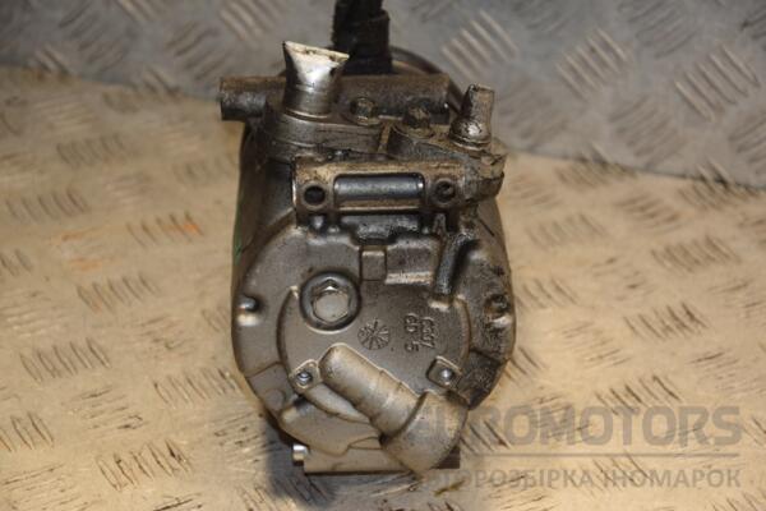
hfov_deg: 17.1
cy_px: 256
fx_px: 2553
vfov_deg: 11.4
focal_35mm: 120
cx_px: 383
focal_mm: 80
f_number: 5.6
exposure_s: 1/200
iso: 800
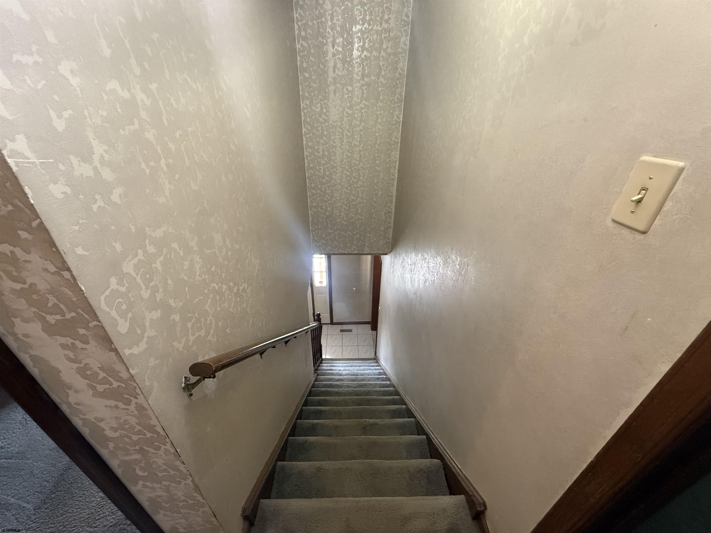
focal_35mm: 14
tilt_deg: -29.6
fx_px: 288
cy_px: 266
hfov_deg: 102.1
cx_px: 356
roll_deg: -0.1
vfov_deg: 85.7
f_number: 2.2
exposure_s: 1/60
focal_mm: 2.22
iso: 640
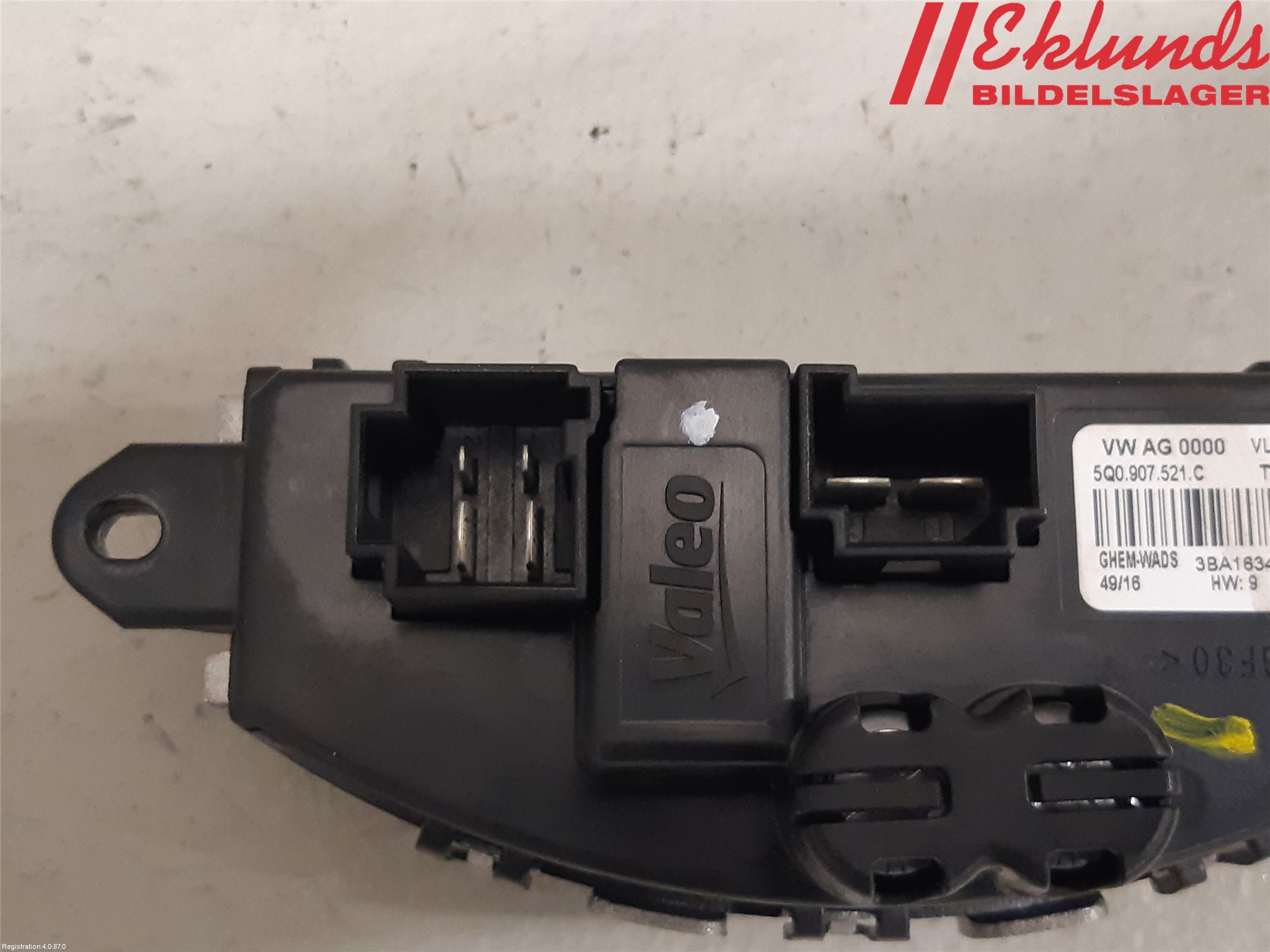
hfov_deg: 67.3
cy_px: 476
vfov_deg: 53.1
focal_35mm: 26
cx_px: 635
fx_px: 954
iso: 250
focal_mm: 3.93
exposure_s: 1/33
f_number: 1.7
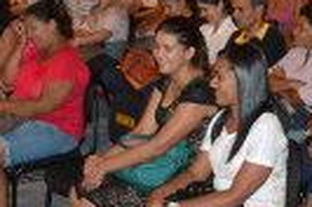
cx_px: 396
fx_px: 977
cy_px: 74
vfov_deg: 12.1
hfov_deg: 17.1
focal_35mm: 113
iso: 3200
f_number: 3.5
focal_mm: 20
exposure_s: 1/60
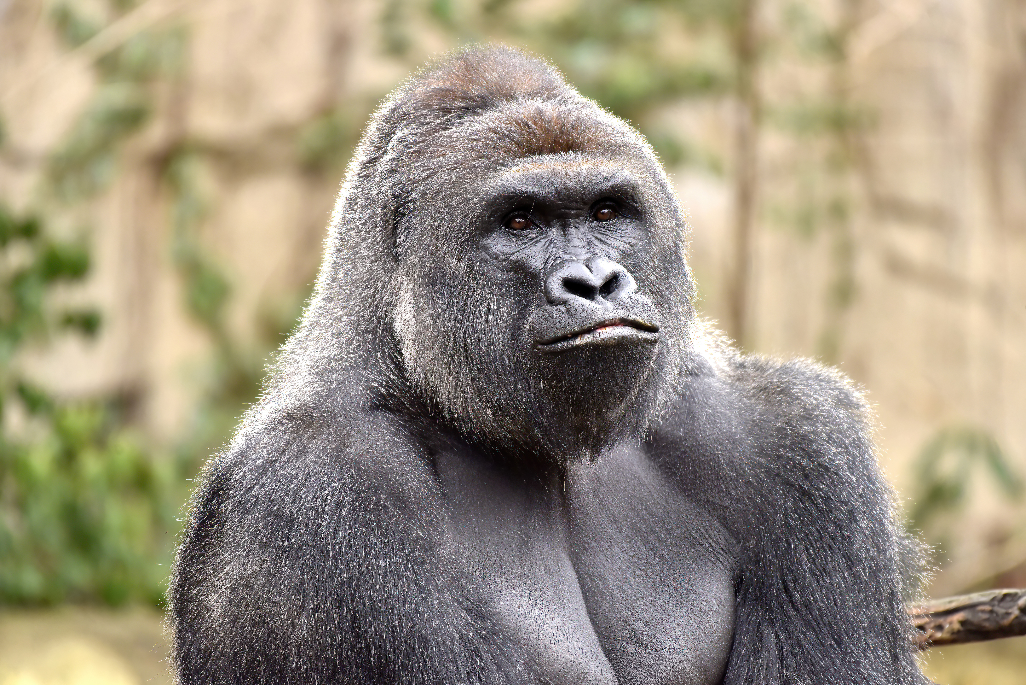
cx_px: 513
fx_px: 14254
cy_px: 342
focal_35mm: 500
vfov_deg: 2.8
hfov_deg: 4.1
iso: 800
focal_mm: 500
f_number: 5.6
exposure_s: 1/400
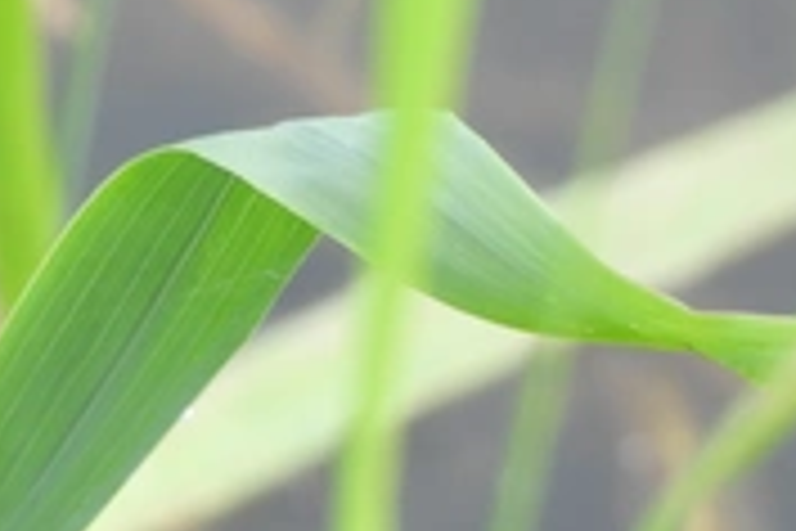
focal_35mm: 3009
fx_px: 66527
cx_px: 54
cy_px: -468
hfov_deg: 0.7
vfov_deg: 0.5
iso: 100
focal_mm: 143
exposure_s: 1/125
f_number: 5.6
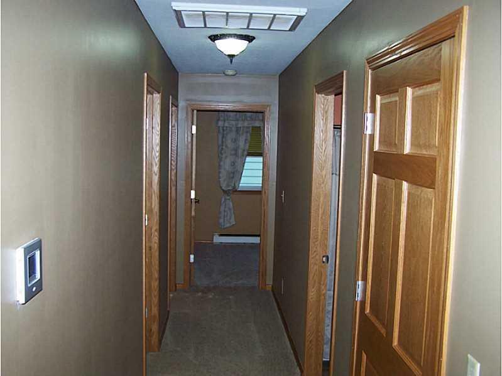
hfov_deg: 49.0
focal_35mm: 38
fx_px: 551
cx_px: 251
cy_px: 188
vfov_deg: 37.7
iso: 160
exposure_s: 1/60
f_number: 2.8
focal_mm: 6.3
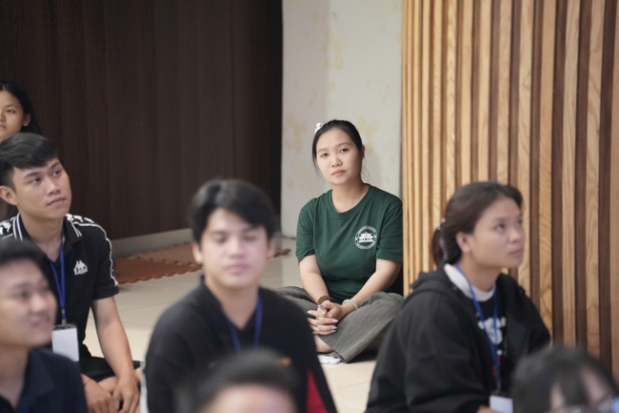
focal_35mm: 150
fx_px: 2578
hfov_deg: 13.7
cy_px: 206
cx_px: 310
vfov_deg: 9.1
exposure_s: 1/125
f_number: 2.8
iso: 4000
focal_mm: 150
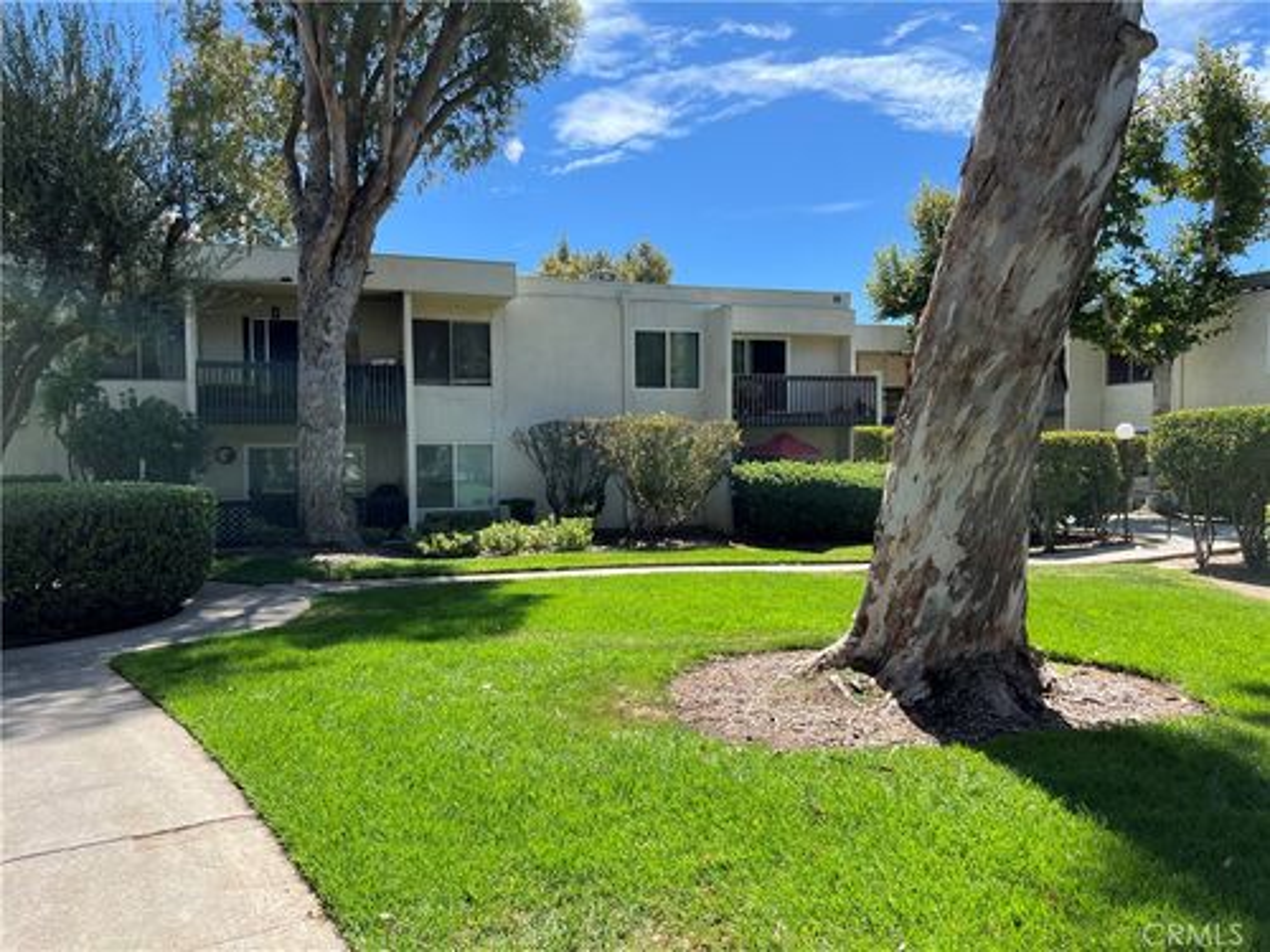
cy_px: 476
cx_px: 635
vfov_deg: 53.1
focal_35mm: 26
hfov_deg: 67.3
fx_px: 954
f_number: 1.5
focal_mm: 5.7
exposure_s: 1/2513
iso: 50
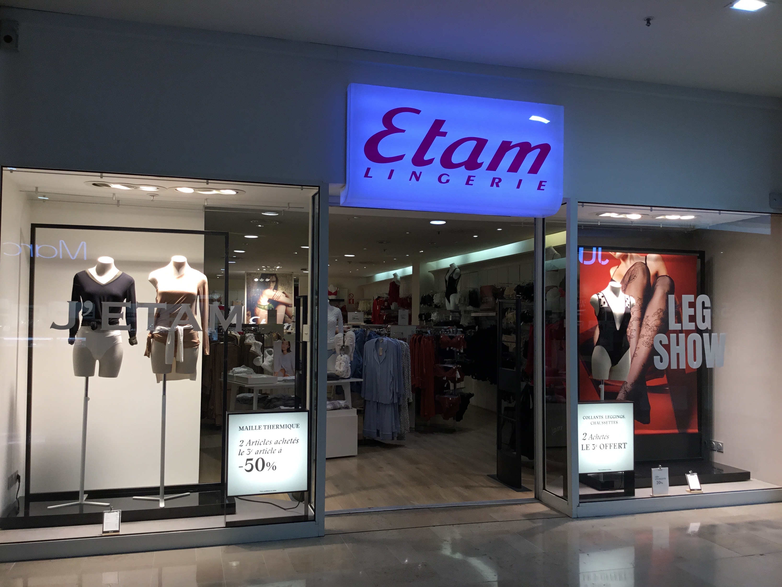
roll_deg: -0.1
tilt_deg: +3.0
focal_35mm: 31
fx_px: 700
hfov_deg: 58.4
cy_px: 294
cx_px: 391
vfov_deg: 45.4
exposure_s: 1/100
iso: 40
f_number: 2.4
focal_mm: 3.3
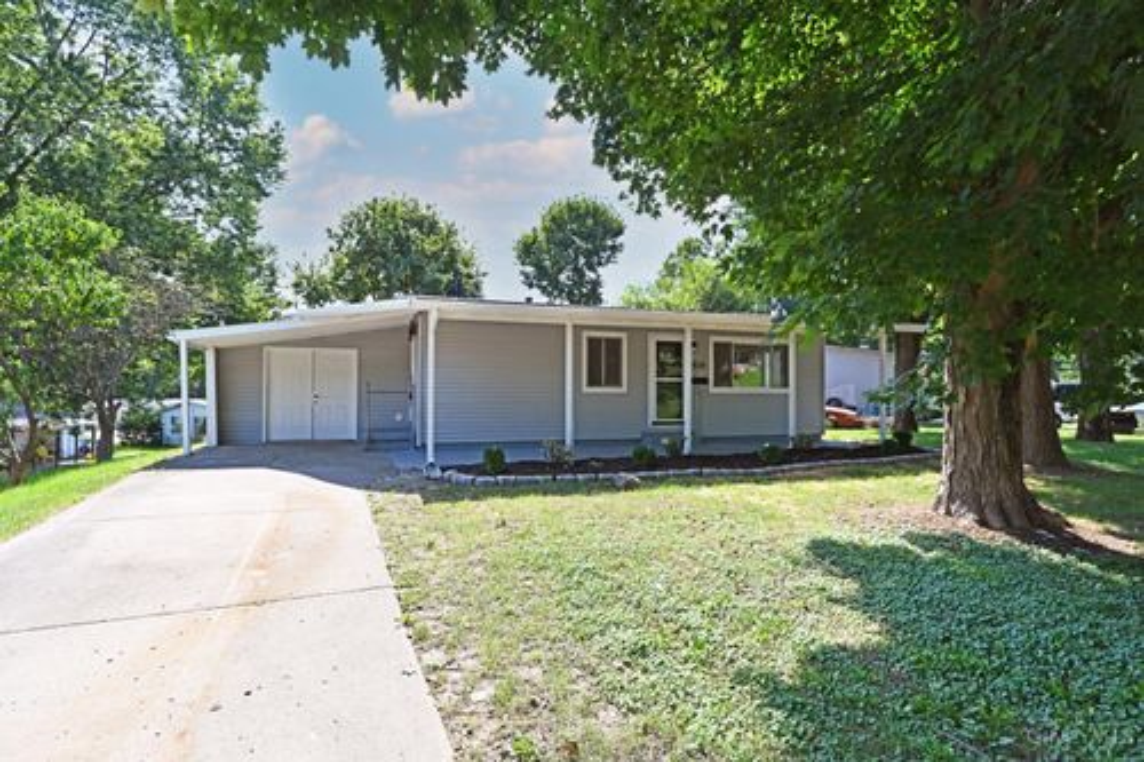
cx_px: 572
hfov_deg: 88.5
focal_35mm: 18
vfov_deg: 65.9
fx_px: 588
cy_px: 381
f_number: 6.3
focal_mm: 18.5
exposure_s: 1/320
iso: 100
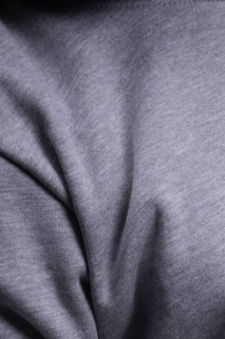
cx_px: 255
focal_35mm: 206
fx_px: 1934
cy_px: 491
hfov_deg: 6.6
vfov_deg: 9.7
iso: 100
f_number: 8
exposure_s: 1/250
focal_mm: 55
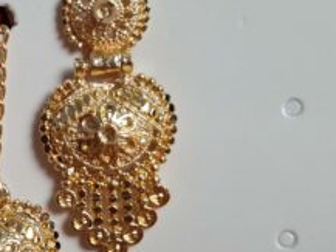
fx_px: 816
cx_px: -82
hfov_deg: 21.4
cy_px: 179
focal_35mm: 84
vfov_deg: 17.5
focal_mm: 5.4
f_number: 1.8
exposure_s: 1/120
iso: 125
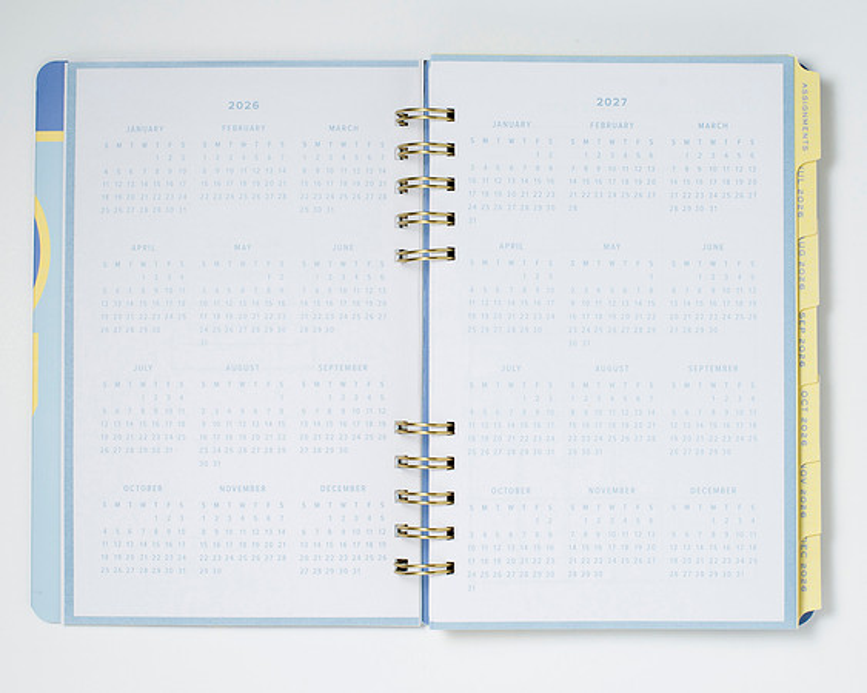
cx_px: 449
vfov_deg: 21.5
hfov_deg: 26.7
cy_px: 338
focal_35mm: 71
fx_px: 1825
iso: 200
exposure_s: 1/200
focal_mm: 50
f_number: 9
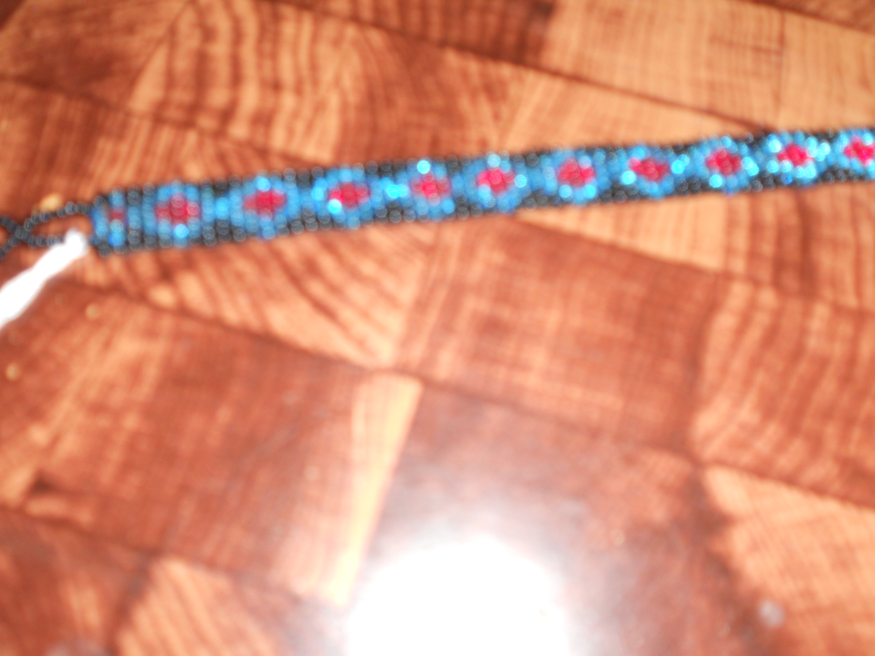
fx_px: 809
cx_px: 438
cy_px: 328
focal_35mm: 32
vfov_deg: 44.2
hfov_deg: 56.8
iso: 80
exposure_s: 1/25
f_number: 3.5
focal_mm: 5.8
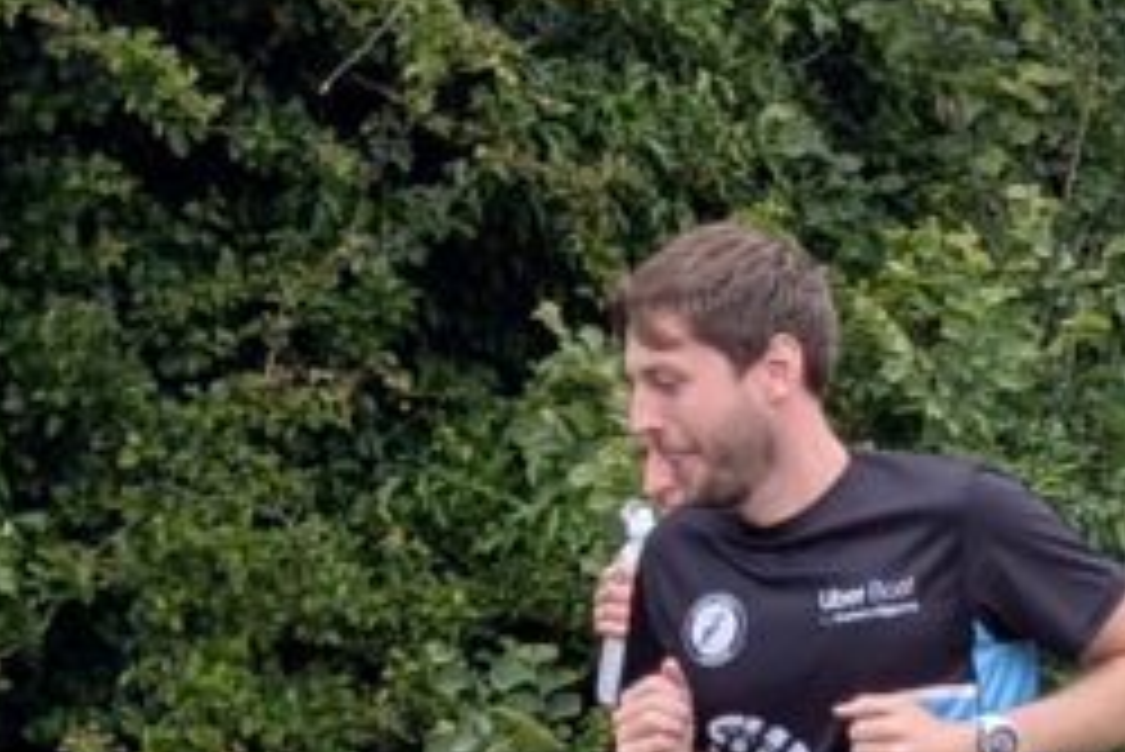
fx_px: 6535
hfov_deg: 9.6
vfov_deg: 6.6
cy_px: 822
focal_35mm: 209
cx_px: 1706
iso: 20
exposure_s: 1/253
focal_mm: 6.9
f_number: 1.68
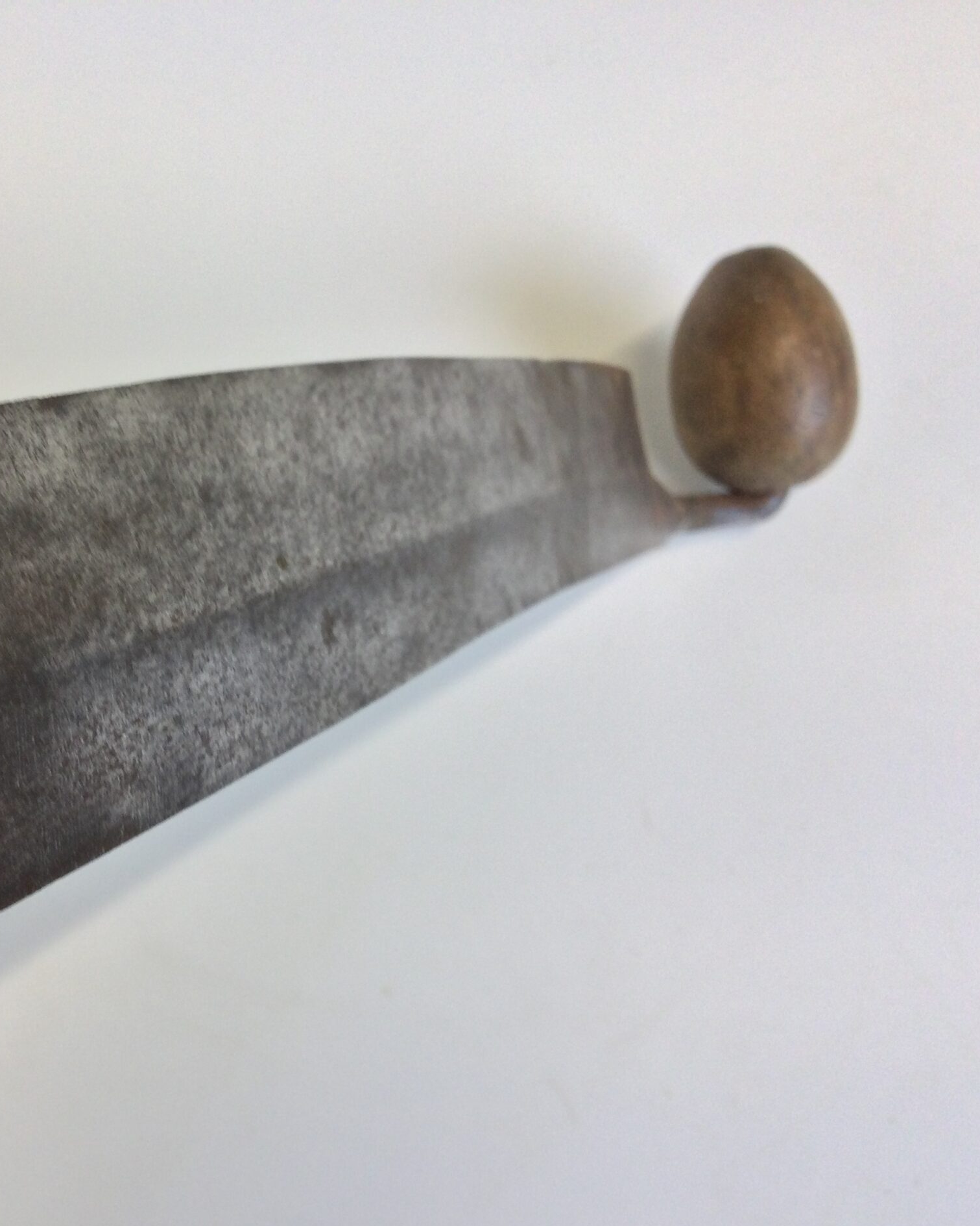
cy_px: 615
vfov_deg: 44.8
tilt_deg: -62.3
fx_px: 1487
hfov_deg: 35.8
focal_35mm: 41
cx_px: 265
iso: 32
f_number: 2.4
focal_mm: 3.3
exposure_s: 1/50
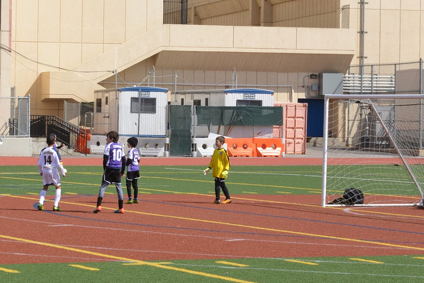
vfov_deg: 9.8
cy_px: 124
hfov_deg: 14.6
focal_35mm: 140
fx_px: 1649
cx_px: 112
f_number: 22
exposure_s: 1/80
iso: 220
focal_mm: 70
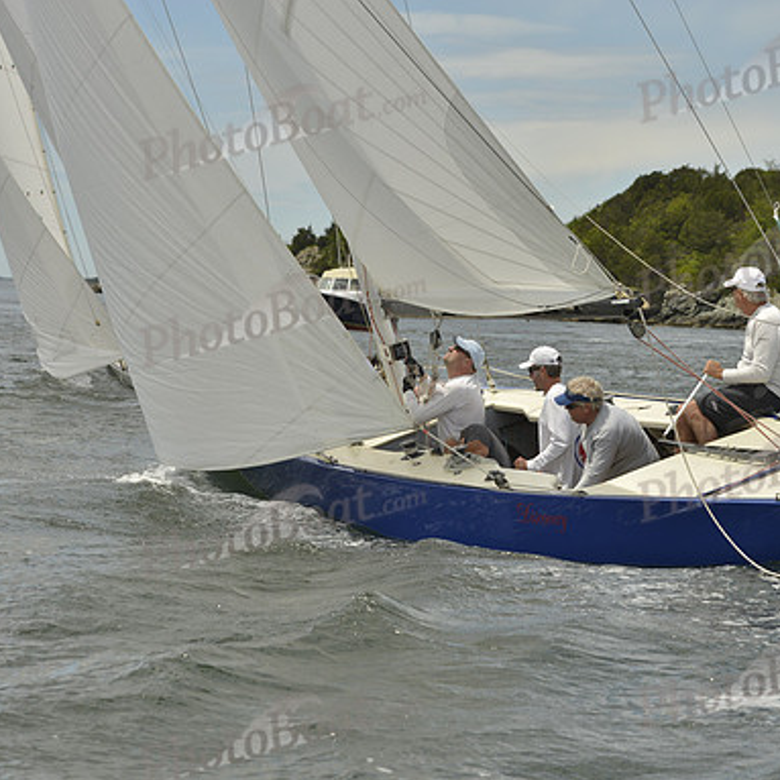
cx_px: 534
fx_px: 3212
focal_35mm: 126
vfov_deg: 13.8
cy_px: 392
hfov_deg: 13.8
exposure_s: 1/1600
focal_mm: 98
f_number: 8
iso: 280
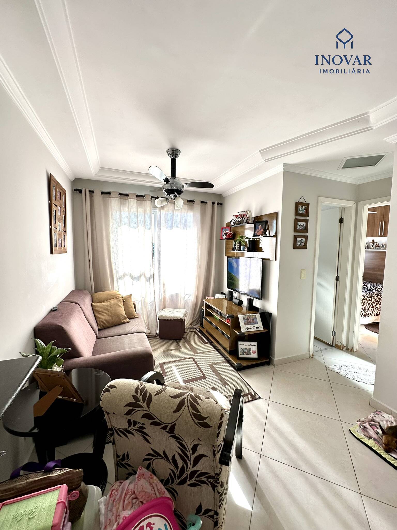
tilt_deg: -4.3
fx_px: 214
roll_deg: -2.4
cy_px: 265
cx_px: 198
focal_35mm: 14
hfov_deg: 85.7
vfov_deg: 102.1
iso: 50
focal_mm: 2.22
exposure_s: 1/99
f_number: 2.2
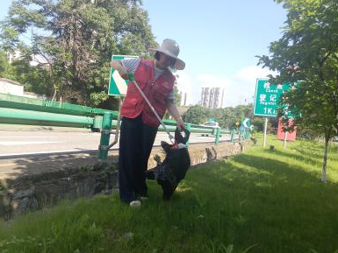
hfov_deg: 65.3
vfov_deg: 51.4
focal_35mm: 27
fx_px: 264
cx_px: 170
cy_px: 127
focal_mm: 4.05
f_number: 1.8
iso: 100
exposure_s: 1/139
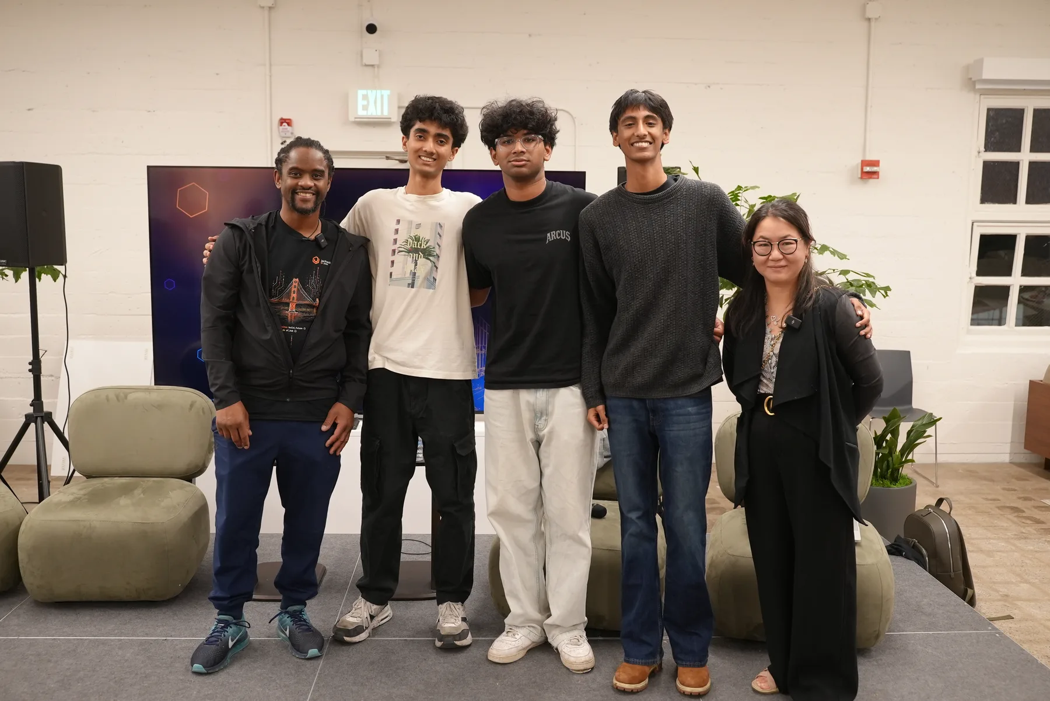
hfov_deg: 54.4
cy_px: 350
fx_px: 1021
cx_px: 525
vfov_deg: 37.9
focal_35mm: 35
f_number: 4
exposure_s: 1/160
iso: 2500
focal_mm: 35
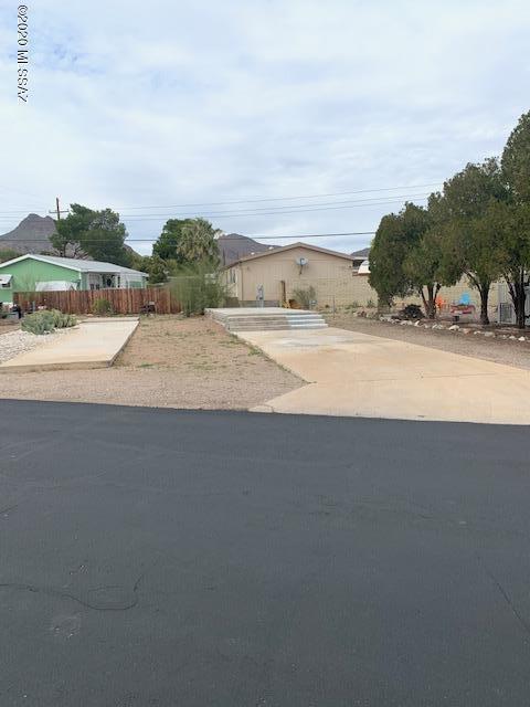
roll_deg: +1.1
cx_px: 265
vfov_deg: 67.3
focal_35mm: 26
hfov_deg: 53.1
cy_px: 354
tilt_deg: -5.6
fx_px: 531
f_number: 1.8
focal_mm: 4.25
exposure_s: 1/2545
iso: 25
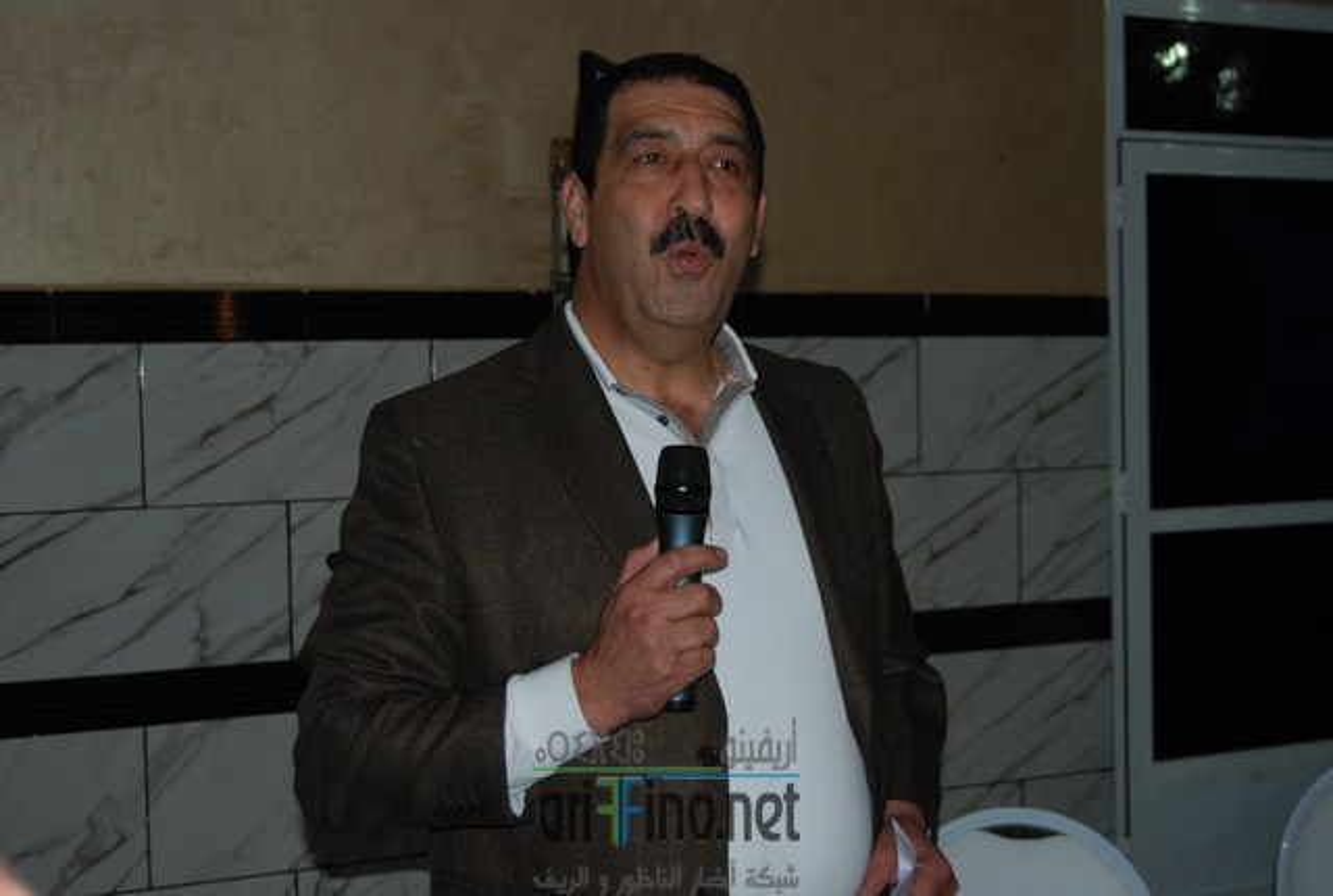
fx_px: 2116
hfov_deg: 35.0
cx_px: 666
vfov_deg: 23.9
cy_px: 448
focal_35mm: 57
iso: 200
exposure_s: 1/60
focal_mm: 38
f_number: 5
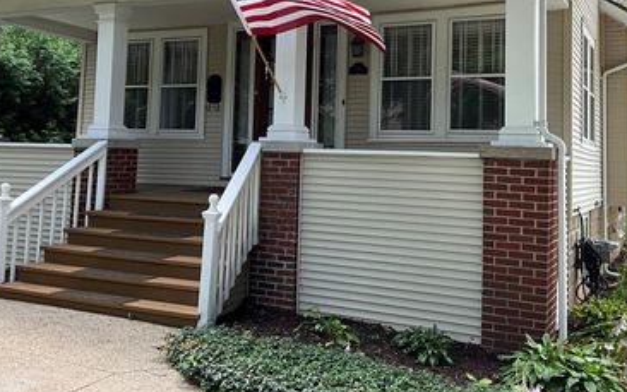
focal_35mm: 42
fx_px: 718
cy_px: 98
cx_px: 307
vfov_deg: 30.1
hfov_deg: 47.2
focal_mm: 3
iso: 20
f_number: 1.8
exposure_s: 1/217
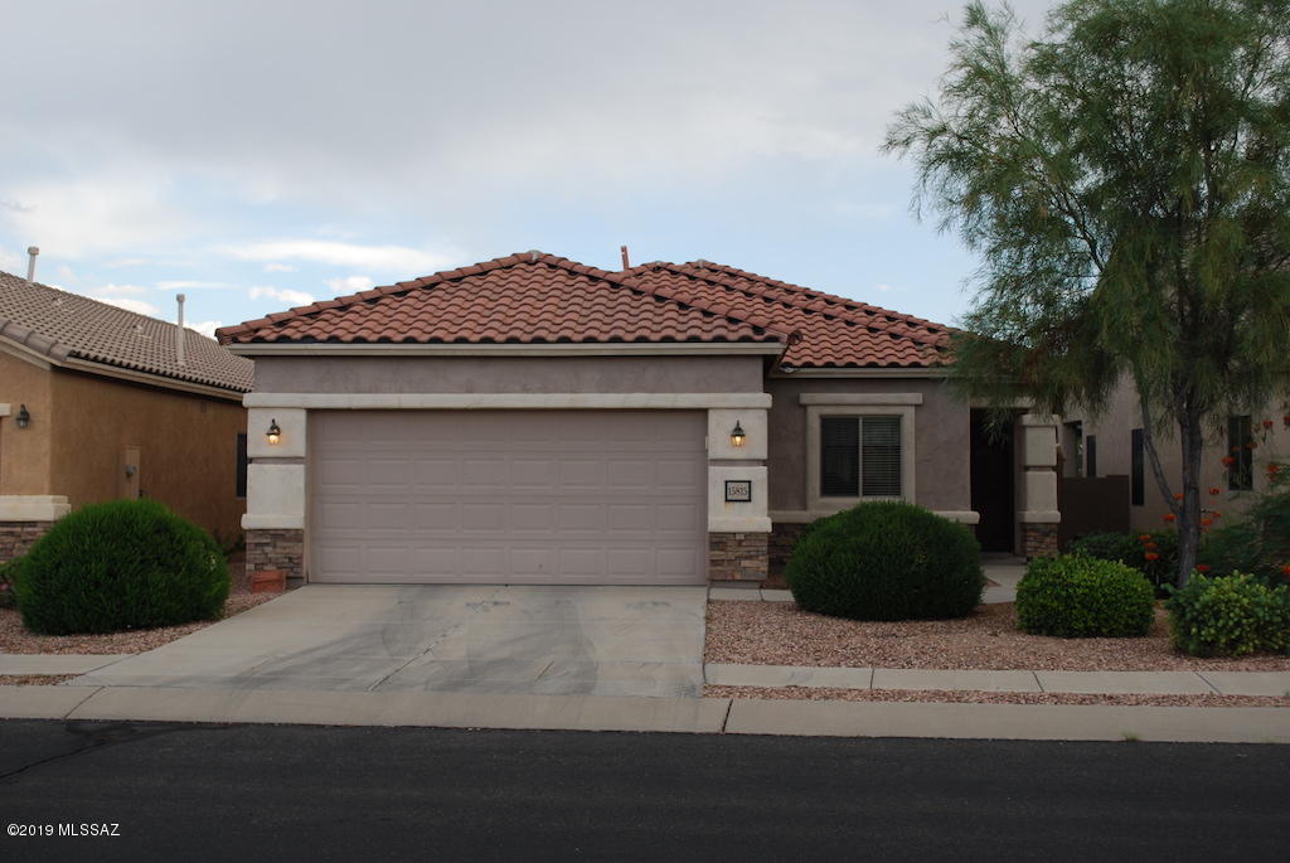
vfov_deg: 29.9
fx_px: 1614
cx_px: 645
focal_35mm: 45
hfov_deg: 43.6
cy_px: 432
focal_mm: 30
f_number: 5.6
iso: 100
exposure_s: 1/125
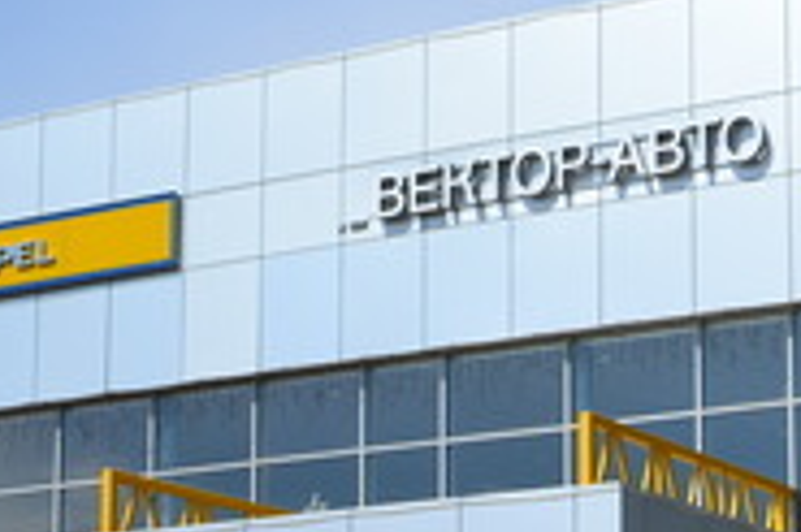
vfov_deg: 12.8
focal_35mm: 104
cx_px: 879
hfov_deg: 18.9
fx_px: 2312
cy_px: 638
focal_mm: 20
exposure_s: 1/500
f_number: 11
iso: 280
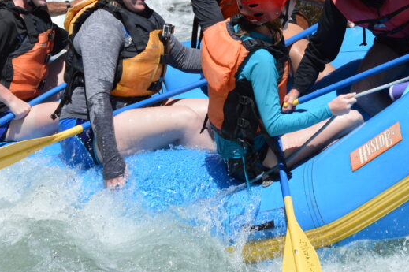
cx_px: 261
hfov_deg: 6.6
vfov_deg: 4.4
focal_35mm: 311
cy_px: 34
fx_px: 3530
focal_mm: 105
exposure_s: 1/1600
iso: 400
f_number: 6.3
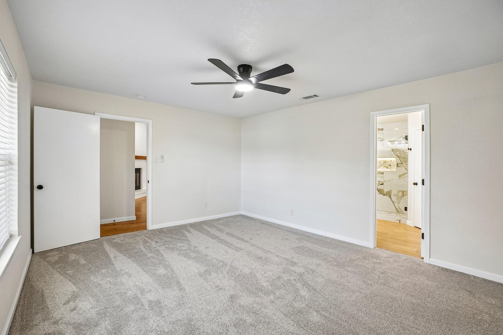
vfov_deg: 77.3
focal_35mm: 15
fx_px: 210
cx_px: 252
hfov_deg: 100.4
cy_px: 168
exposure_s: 1/15
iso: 400
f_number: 8
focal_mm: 10
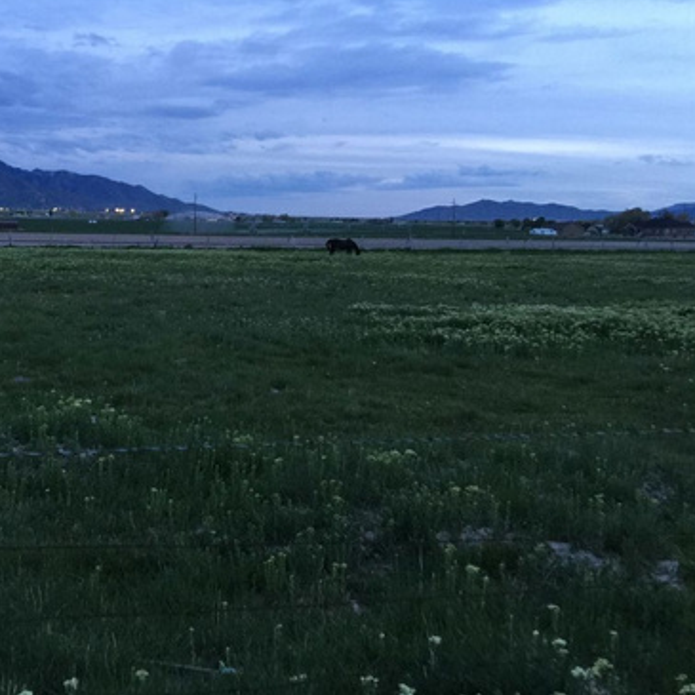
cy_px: 253
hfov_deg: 36.6
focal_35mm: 45
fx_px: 1022
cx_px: 168
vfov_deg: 37.3
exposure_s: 1/15
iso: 80
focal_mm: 4.15
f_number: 2.2
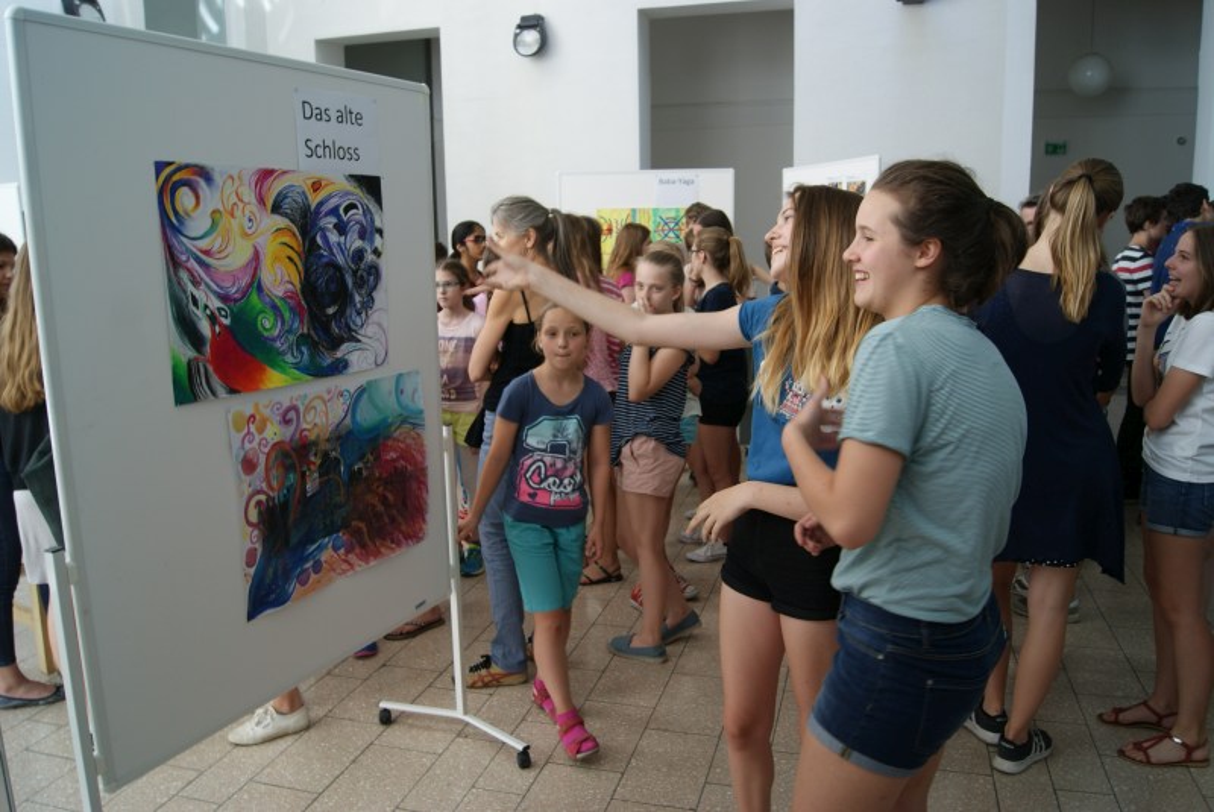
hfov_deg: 67.3
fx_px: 911
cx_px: 607
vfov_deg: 48.0
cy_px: 406
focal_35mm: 27
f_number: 4.5
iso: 100
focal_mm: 18
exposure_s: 1/40
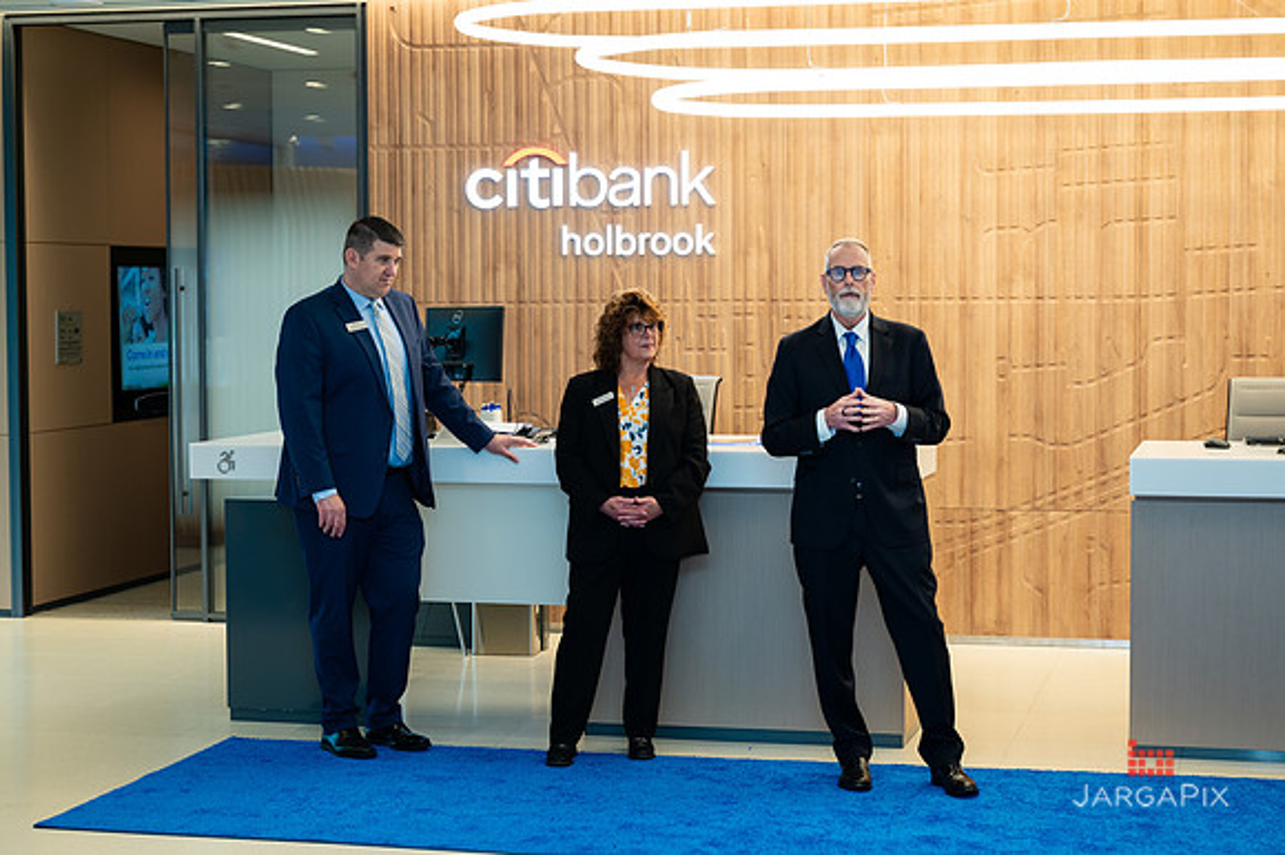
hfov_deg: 31.1
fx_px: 2309
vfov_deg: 21.0
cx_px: 643
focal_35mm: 65
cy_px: 405
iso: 640
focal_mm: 61
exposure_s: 1/200
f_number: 3.5
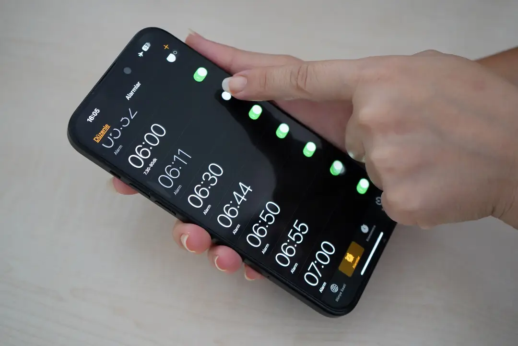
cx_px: 259
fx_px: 719
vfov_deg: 27.0
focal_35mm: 50
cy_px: 173
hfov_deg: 39.6
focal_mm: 50
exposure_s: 1/160
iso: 6400
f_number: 4.5
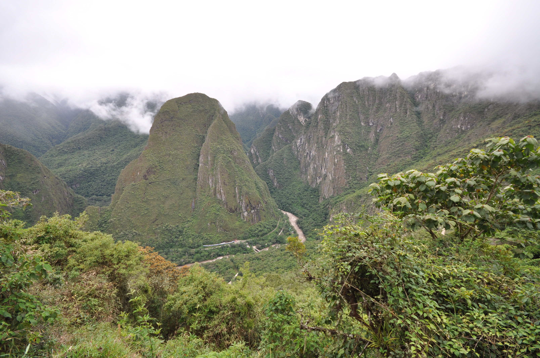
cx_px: 270
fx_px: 247
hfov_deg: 95.0
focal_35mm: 16
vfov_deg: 71.9
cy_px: 179
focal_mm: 11
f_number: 8
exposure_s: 1/250
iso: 200
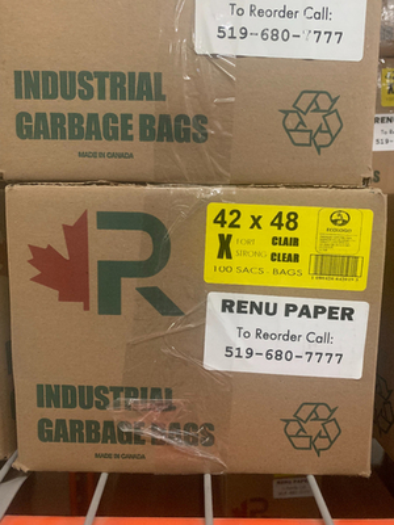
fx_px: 395
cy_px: 262
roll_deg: +1.3
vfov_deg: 67.3
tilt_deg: -6.8
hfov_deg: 53.1
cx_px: 197
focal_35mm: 26
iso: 500
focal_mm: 4.25
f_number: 1.8
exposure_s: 1/30
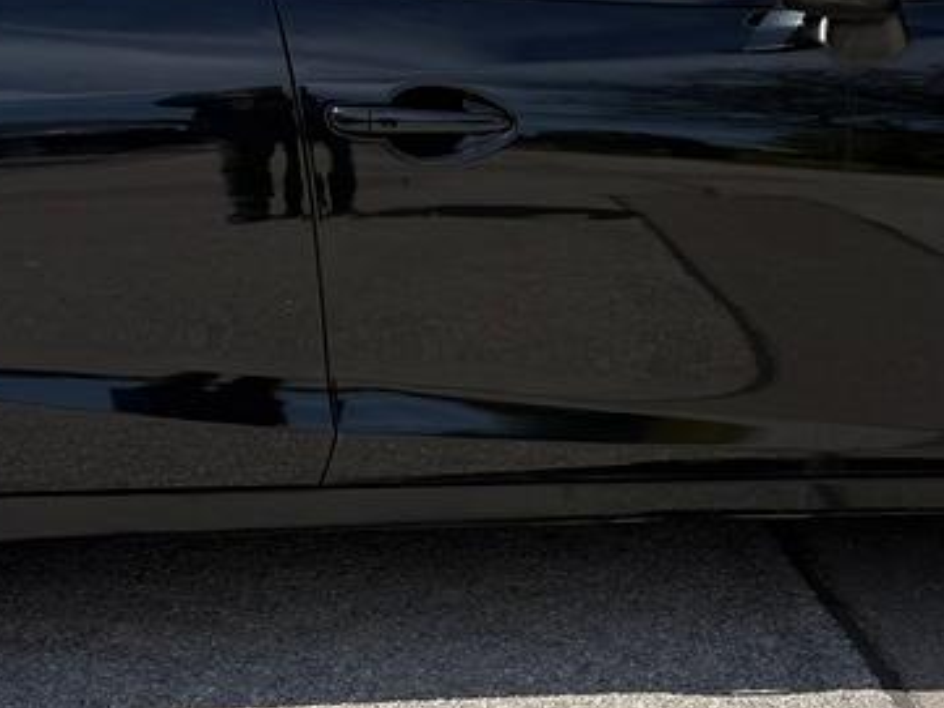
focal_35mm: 85
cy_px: 172
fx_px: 2319
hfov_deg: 23.0
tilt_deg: -12.7
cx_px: 463
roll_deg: +0.6
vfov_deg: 17.3
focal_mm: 6.76
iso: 80
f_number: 1.78
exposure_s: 1/3759
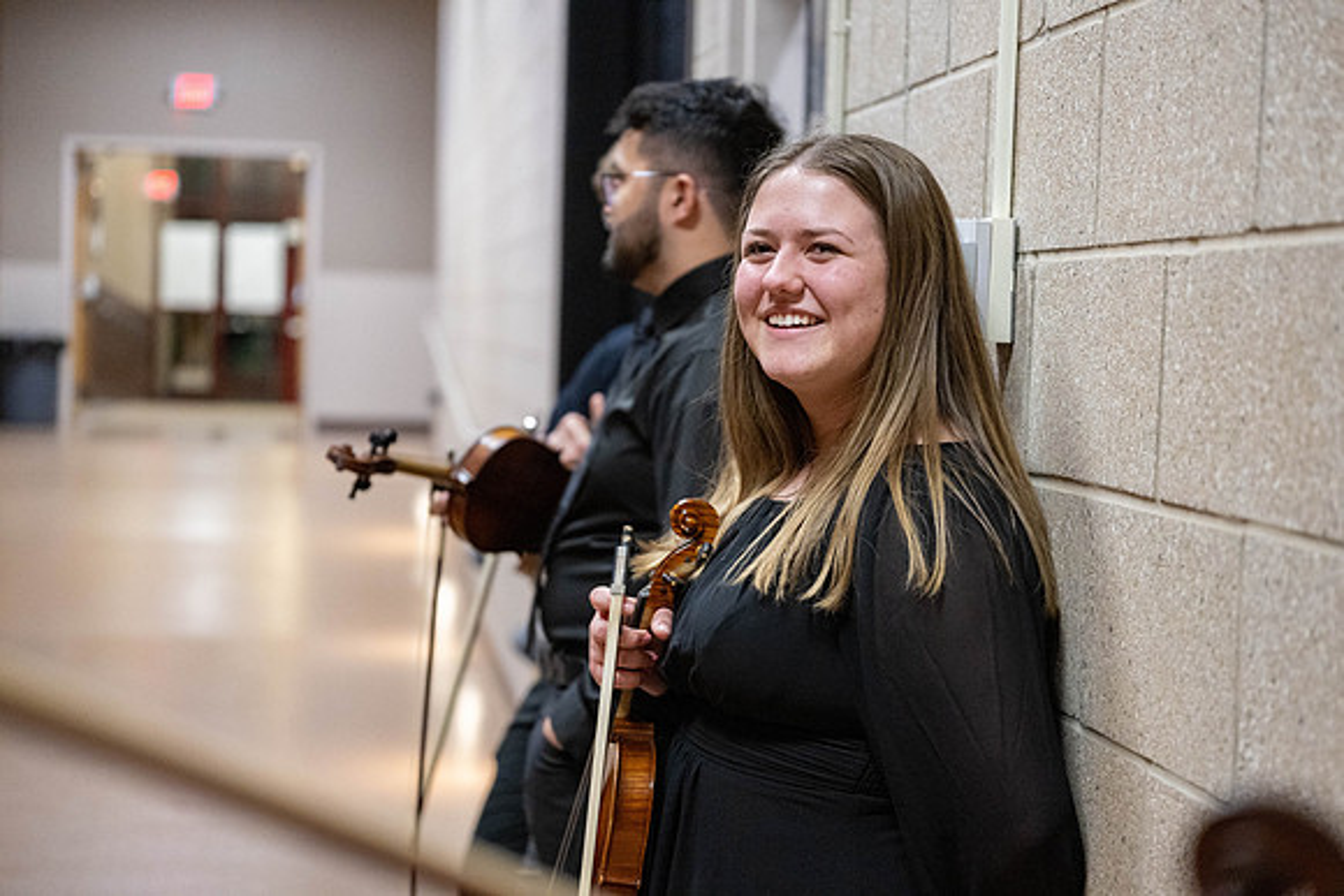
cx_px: 672
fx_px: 2614
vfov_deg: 19.5
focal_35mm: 70
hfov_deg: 28.8
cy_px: 448
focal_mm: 70
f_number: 2.8
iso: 6400
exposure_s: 1/250
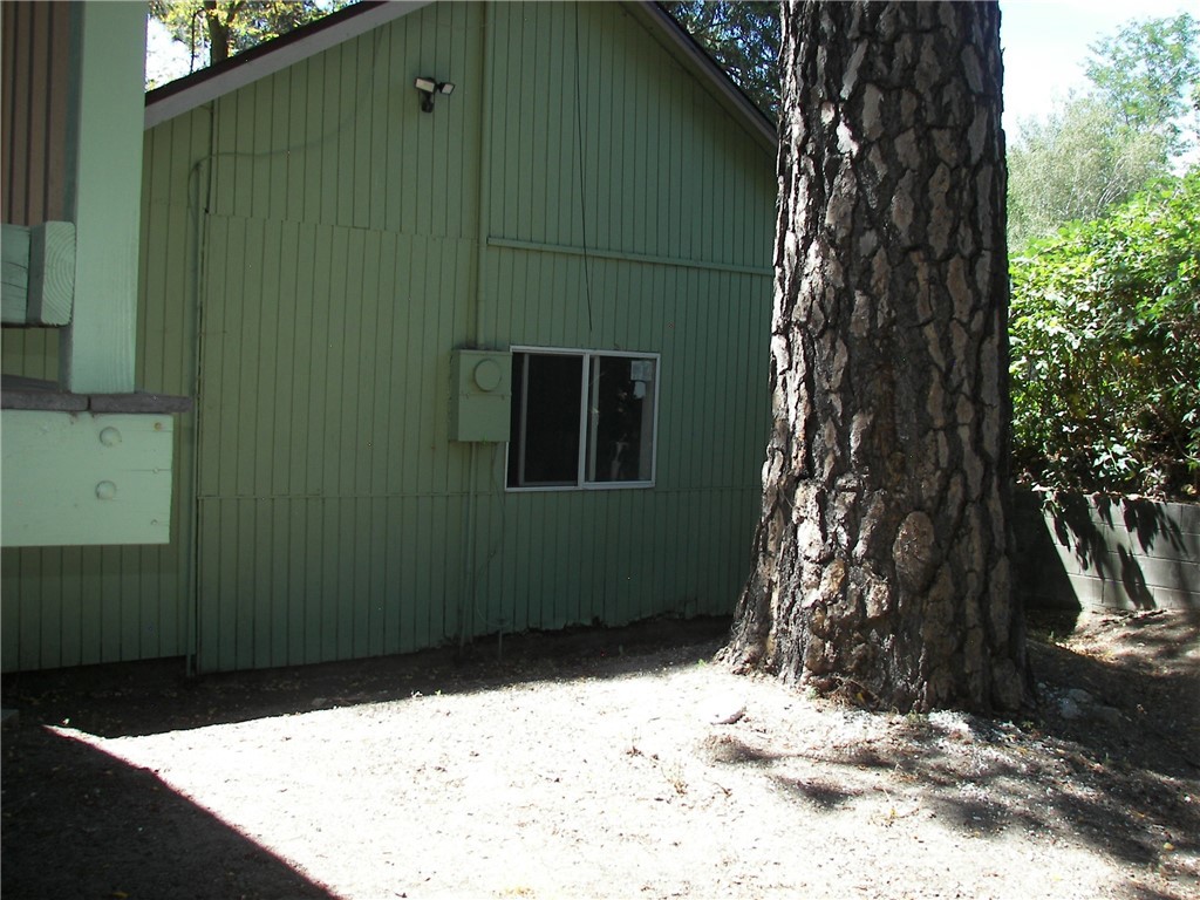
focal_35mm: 36
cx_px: 600
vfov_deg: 39.7
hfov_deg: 51.4
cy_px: 450
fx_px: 1248
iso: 50
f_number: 2.8
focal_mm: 6
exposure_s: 1/160
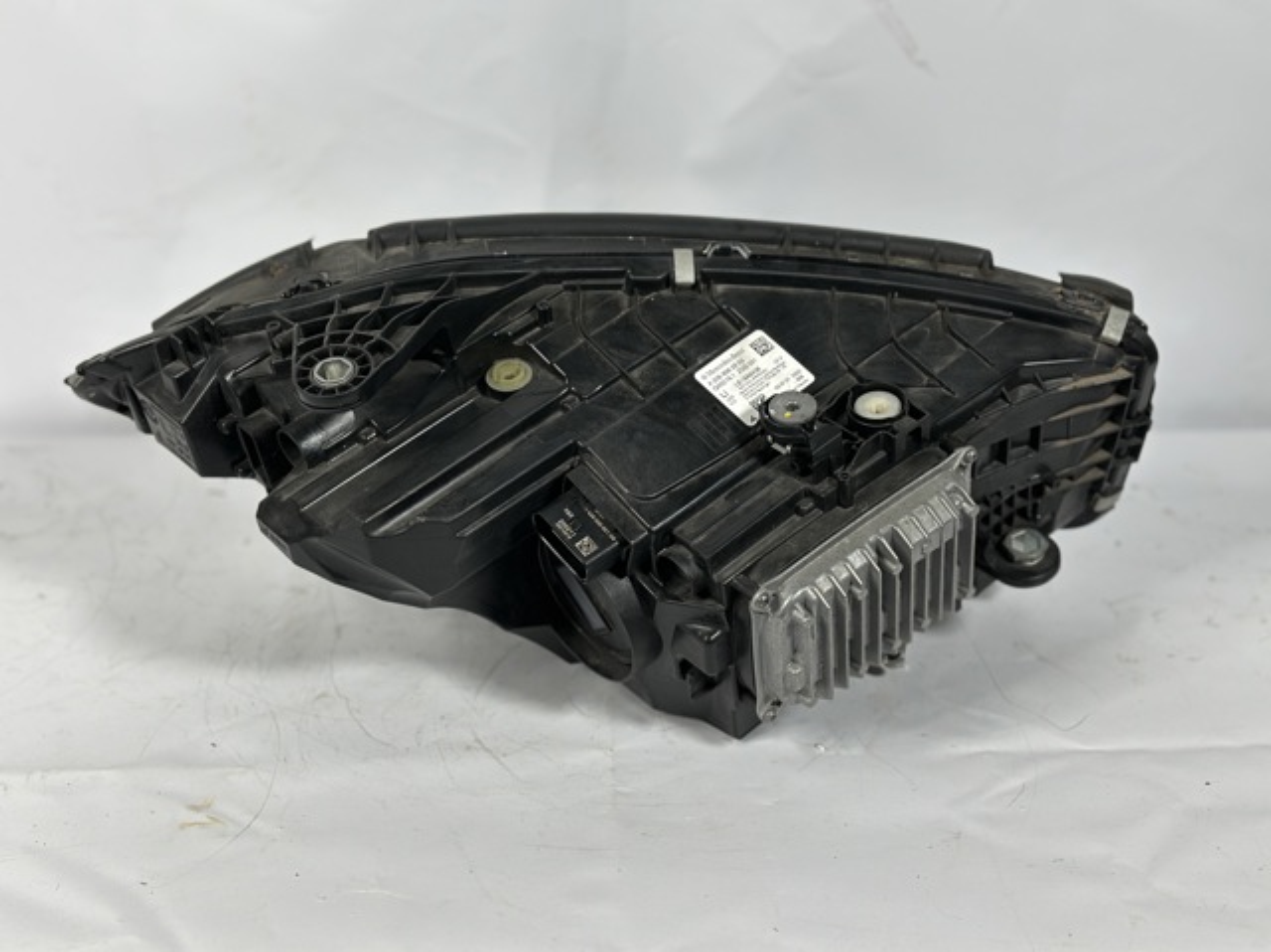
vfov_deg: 30.2
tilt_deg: -23.7
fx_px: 1761
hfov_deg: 39.7
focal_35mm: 48
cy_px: 476
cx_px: 636
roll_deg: +0.3
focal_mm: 6.86
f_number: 1.78
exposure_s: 1/100
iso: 100
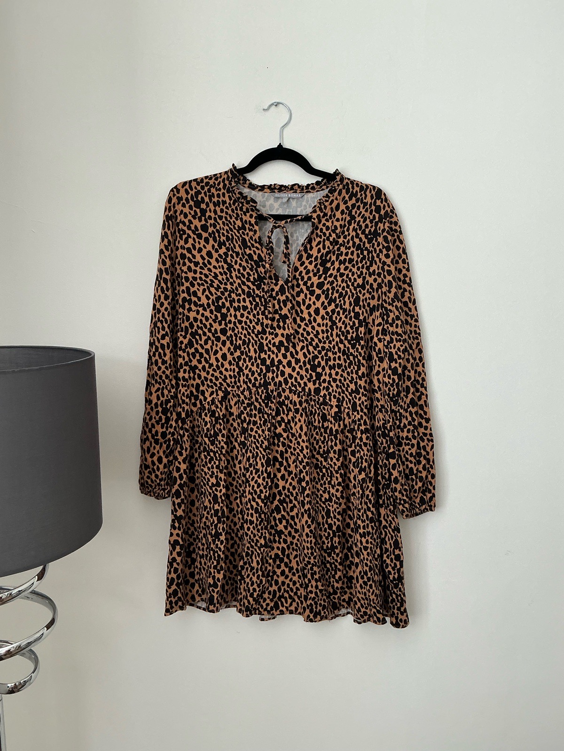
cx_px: 282
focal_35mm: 28
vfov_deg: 63.4
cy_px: 376
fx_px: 608
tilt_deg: -4.5
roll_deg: +1.9
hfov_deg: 49.7
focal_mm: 3
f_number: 1.8
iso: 64
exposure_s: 1/91
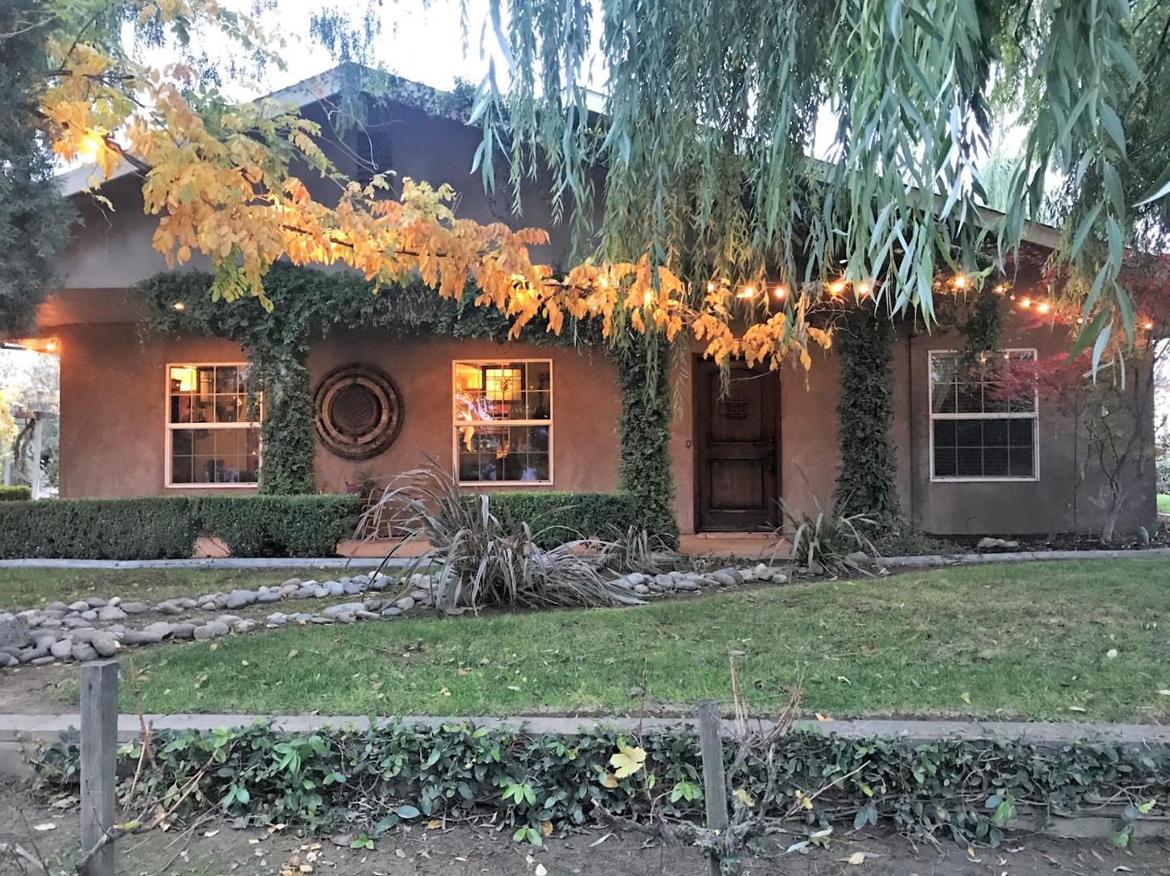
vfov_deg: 48.2
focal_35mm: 29
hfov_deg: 61.7
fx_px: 980
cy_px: 432
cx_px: 600
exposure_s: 1/5
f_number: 1.8
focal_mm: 3.99
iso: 100
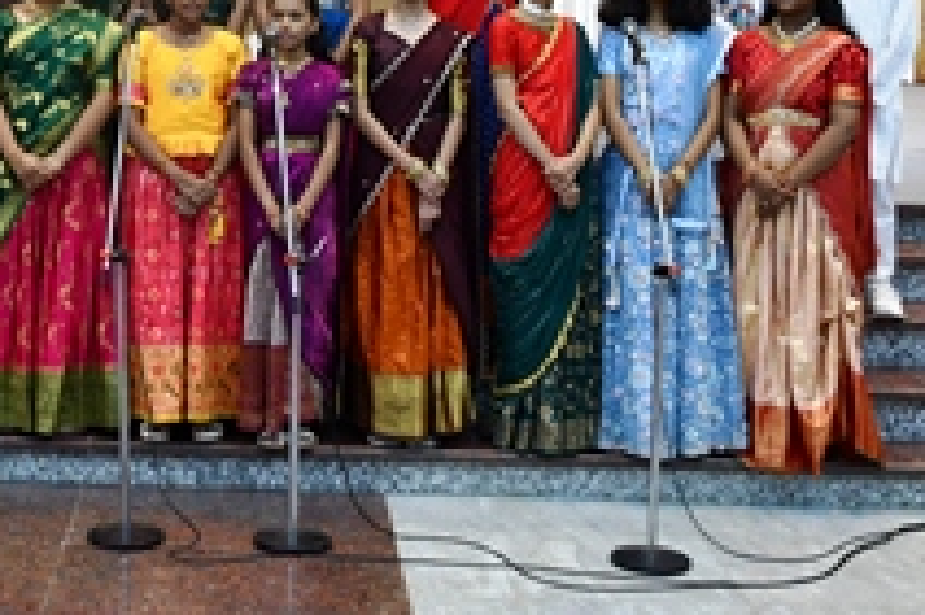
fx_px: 1849
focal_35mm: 72
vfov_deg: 18.4
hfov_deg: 27.5
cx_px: 175
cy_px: 2
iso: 640
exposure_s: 1/60
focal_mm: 23
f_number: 4
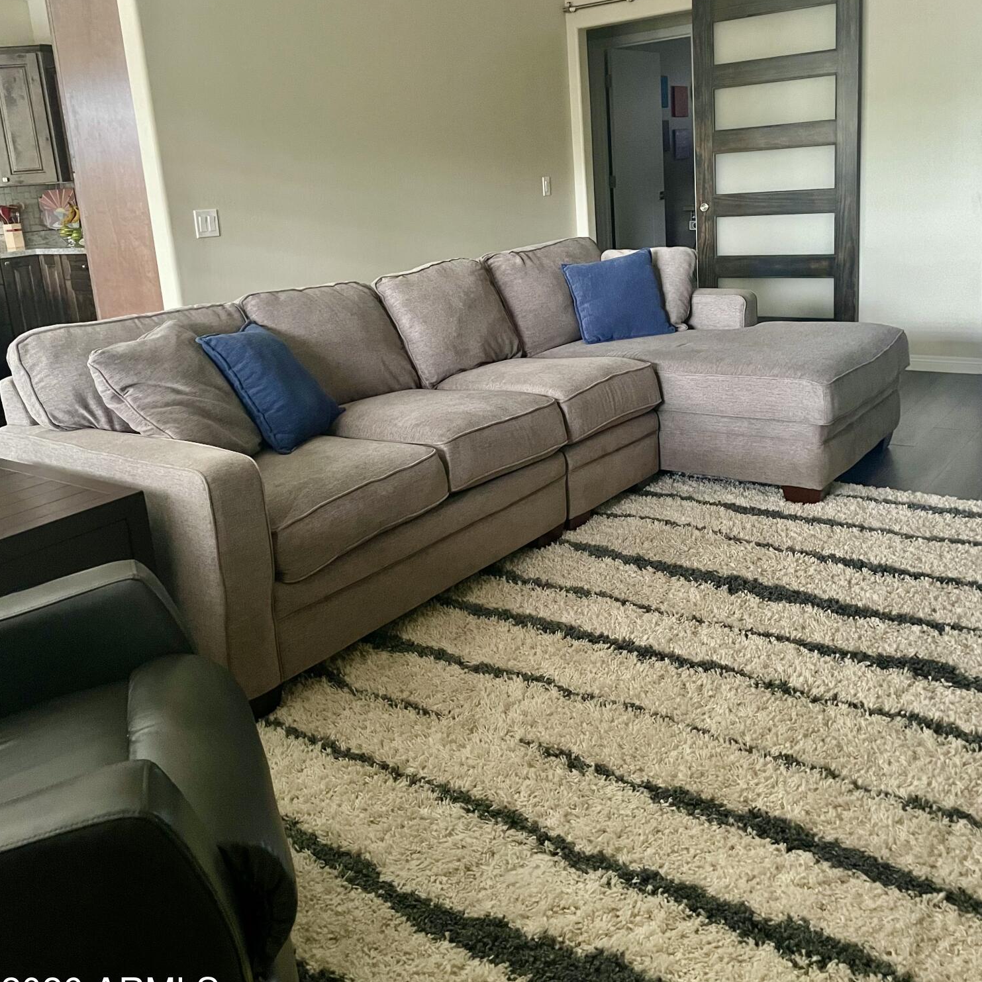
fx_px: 995
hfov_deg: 52.5
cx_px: 493
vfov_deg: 52.2
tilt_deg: -12.4
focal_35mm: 31
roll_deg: +4.6
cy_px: 390
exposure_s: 1/30
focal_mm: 4.2
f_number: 1.6
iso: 640
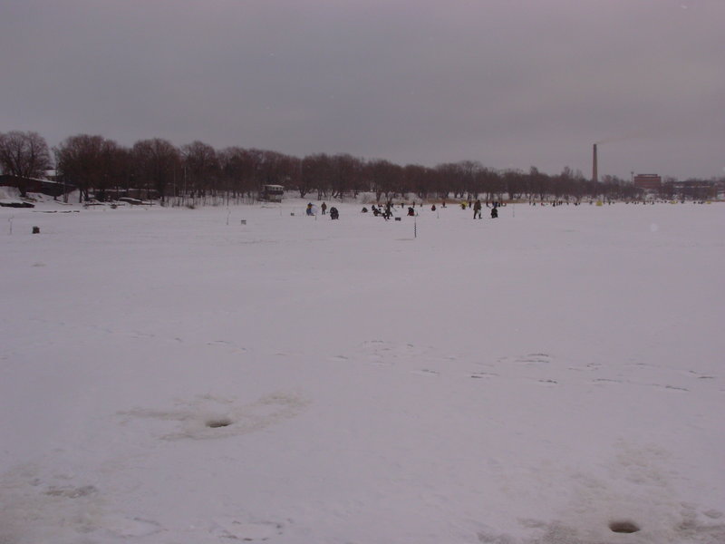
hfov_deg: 49.0
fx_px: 796
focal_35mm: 38
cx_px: 362
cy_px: 272
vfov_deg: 37.7
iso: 50
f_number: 4.9
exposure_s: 1/313
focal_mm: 6.3
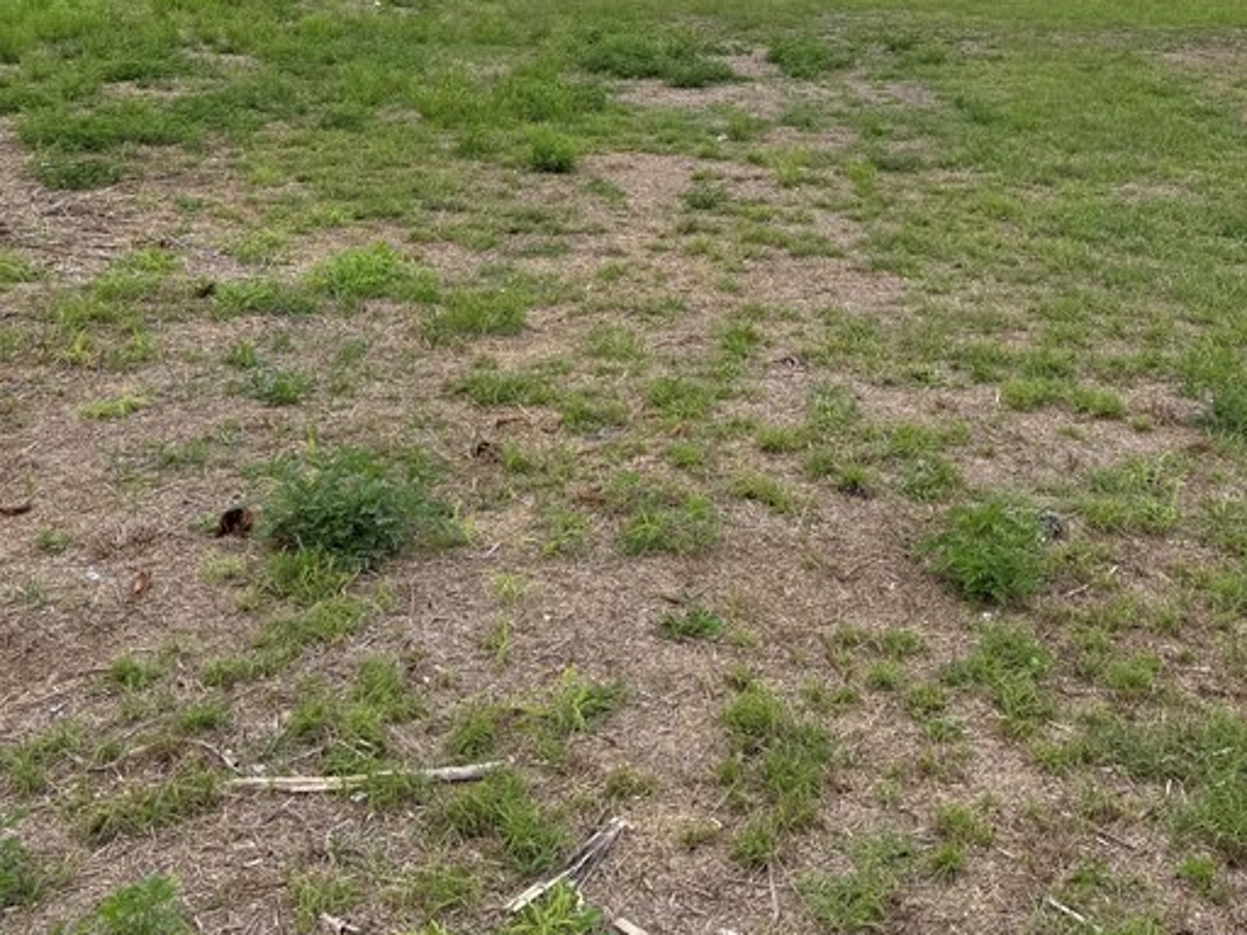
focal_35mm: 48
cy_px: 114
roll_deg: -2.0
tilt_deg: -6.0
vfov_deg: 29.2
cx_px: 757
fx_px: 1729
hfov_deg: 39.5
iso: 80
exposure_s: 1/4405
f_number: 1.78
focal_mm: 6.76
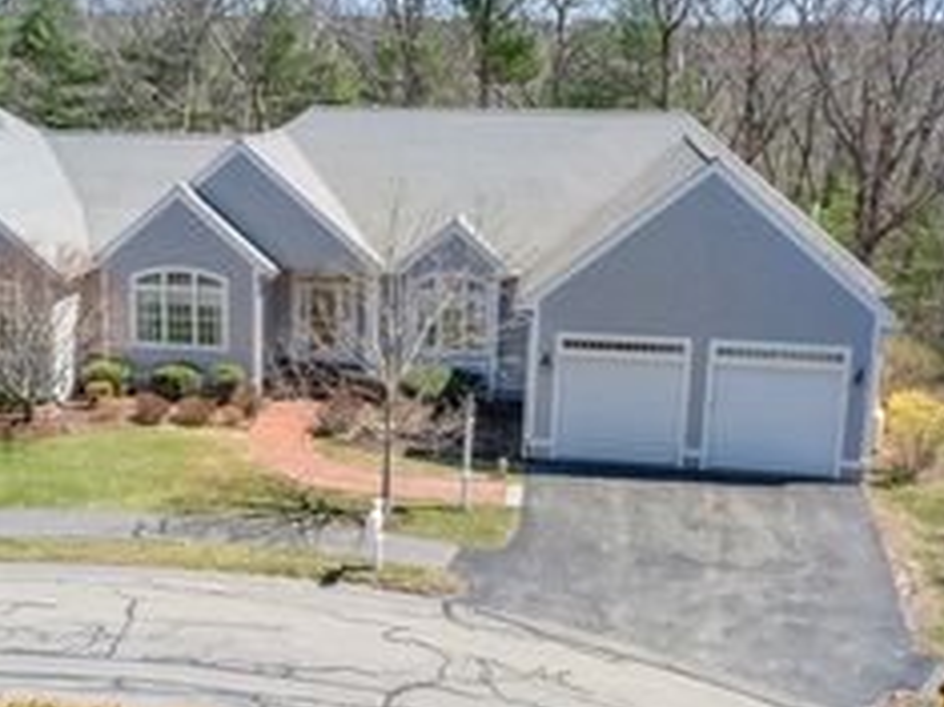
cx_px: 225
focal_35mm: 51
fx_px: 1390
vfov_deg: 28.5
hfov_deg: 36.5
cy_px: 384
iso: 100
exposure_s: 1/200
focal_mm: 12.29
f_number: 8
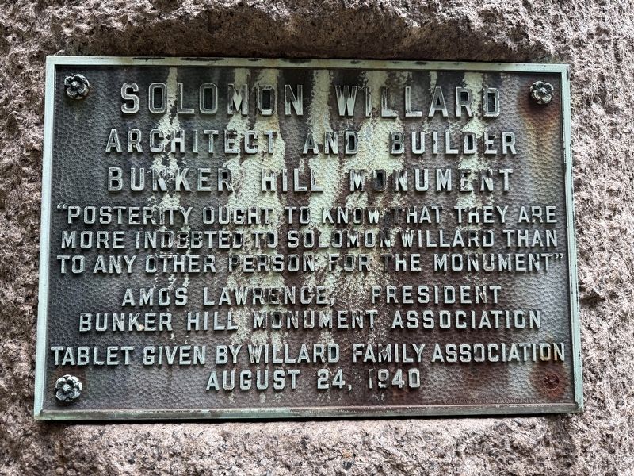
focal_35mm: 24
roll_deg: -0.1
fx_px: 440
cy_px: 238
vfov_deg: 56.8
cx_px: 317
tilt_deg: +2.3
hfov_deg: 71.6
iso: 80
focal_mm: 6.76
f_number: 1.78
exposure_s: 1/121
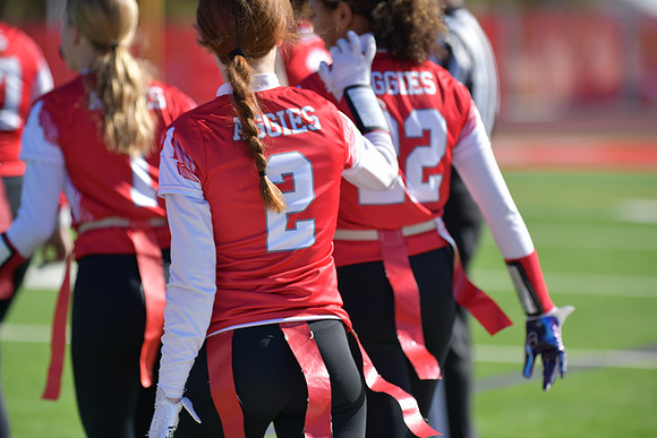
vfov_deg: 7.0
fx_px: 3559
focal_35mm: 195
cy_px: 219
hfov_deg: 10.5
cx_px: 328
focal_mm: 195
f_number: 2.8
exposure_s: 1/8000
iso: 400
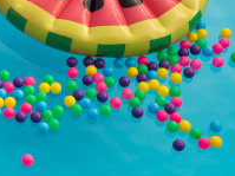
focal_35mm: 123
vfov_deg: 12.0
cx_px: -99
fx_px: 835
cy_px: 17
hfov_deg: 15.0
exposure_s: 1/200
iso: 250
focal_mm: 20
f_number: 5.6
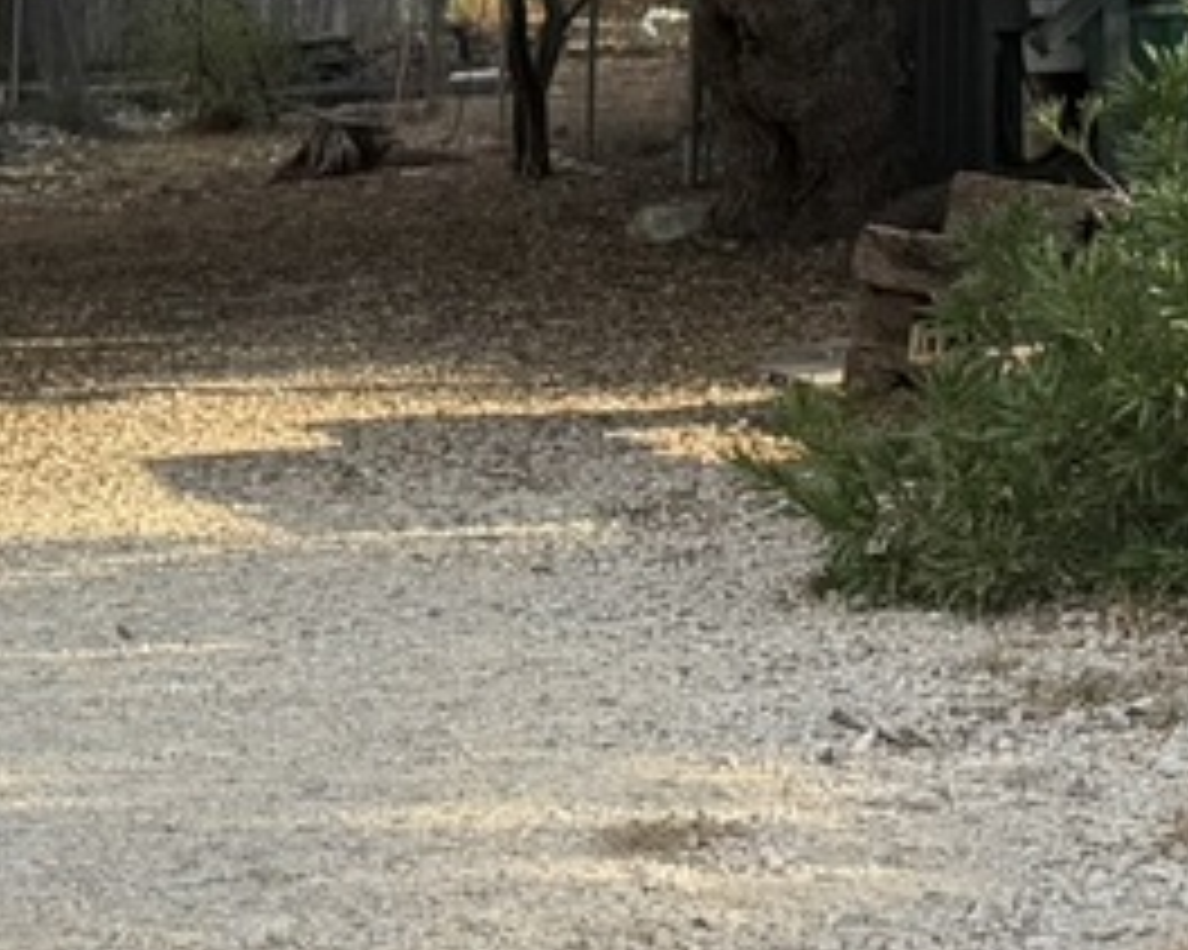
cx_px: 1638
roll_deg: +2.8
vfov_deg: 11.3
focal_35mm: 128
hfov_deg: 14.3
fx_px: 4499
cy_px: -662
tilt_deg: +8.6
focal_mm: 6.76
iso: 80
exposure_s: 1/1337
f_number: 1.78
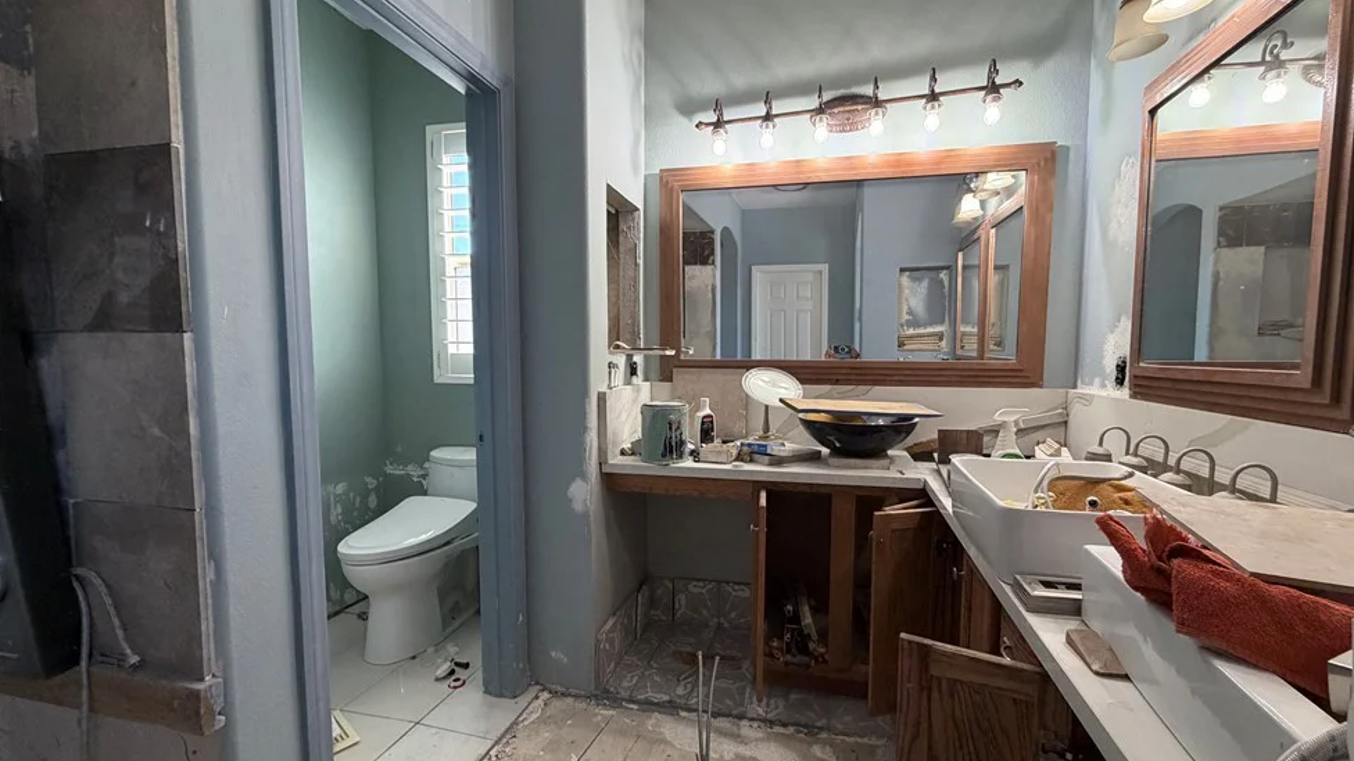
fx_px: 574
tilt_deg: -4.3
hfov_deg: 99.3
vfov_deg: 67.1
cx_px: 706
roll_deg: -0.5
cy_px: 394
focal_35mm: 16
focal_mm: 2.22
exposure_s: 1/120
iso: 250
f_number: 2.2
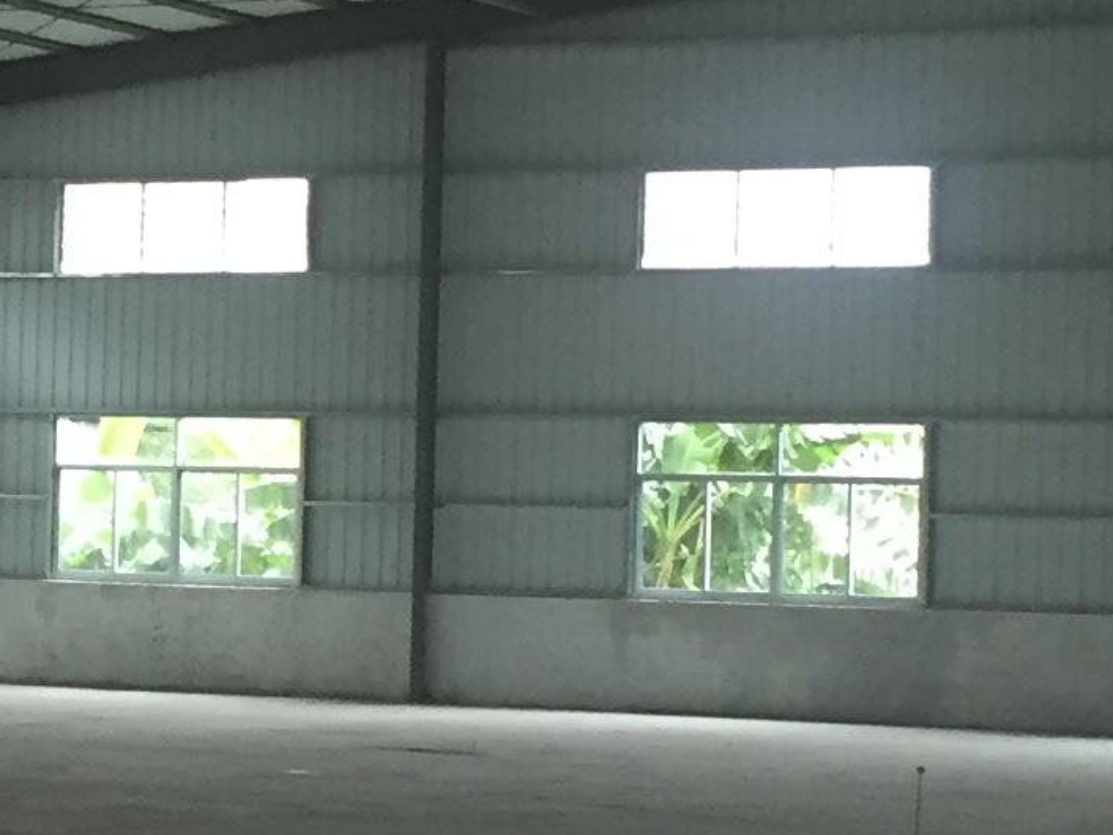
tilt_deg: +1.6
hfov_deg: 14.3
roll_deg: -2.6
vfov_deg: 11.1
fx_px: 4310
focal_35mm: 134
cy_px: 473
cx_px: -191
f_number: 2.2
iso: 50
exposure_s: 1/30
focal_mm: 4.15
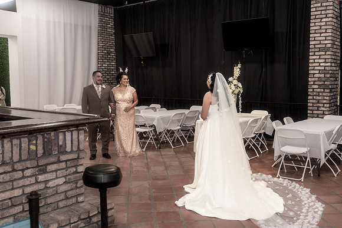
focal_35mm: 35
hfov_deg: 54.4
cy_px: 114
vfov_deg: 37.9
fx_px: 333
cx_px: 171
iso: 2000
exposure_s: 1/250
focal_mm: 35
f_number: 4
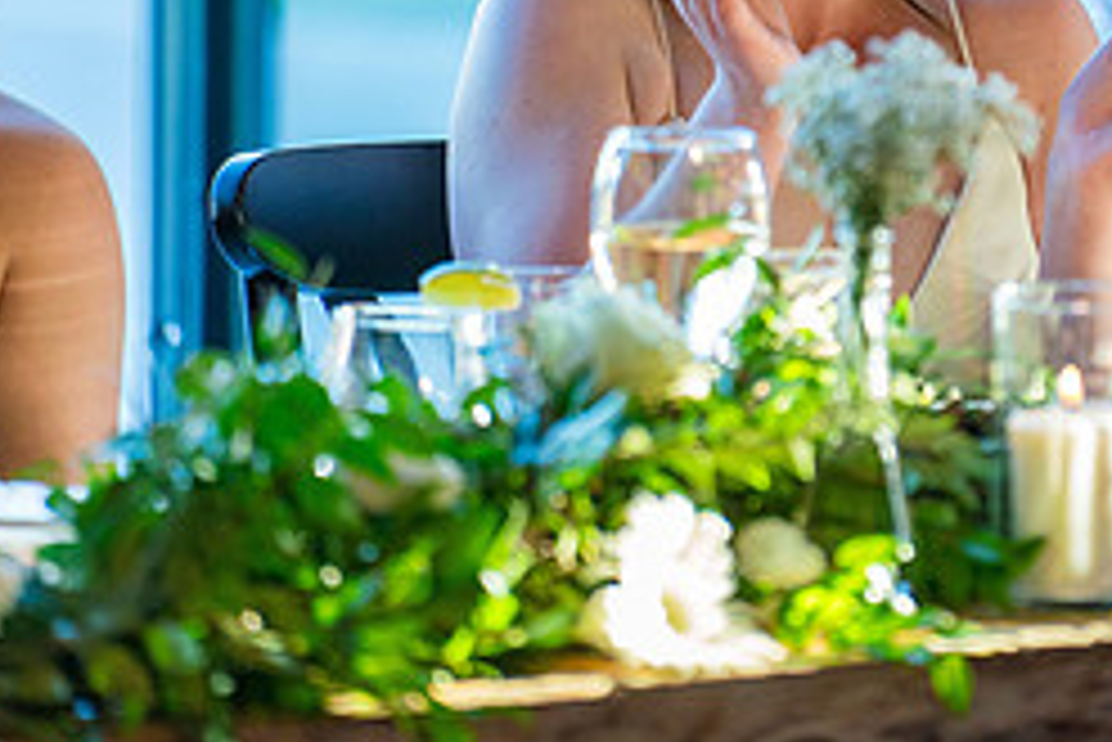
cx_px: 954
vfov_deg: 3.9
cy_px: -110
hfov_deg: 5.8
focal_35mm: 352
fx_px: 10879
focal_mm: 150
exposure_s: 1/400
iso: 1000
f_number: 2.8
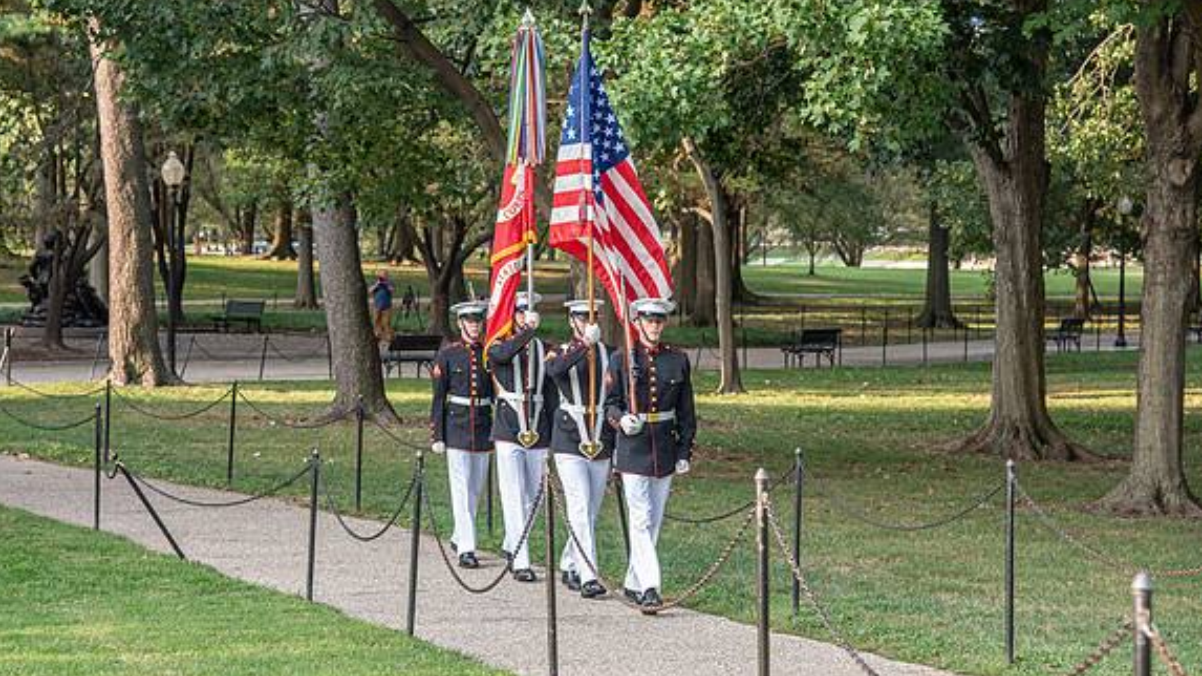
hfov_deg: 22.9
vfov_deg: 13.0
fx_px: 2963
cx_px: 565
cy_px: 315
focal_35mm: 93
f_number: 4.5
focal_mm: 75
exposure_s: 1/250
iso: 250
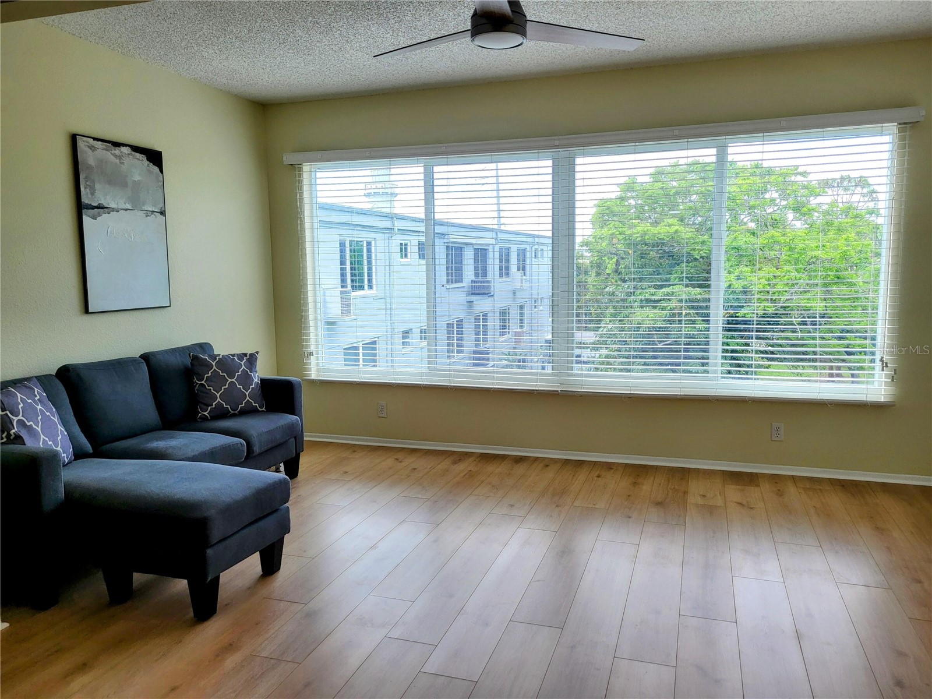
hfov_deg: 67.3
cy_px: 350
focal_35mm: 26
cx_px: 466
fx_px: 700
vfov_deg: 53.1
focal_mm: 5.4
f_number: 1.8
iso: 40
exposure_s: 1/243
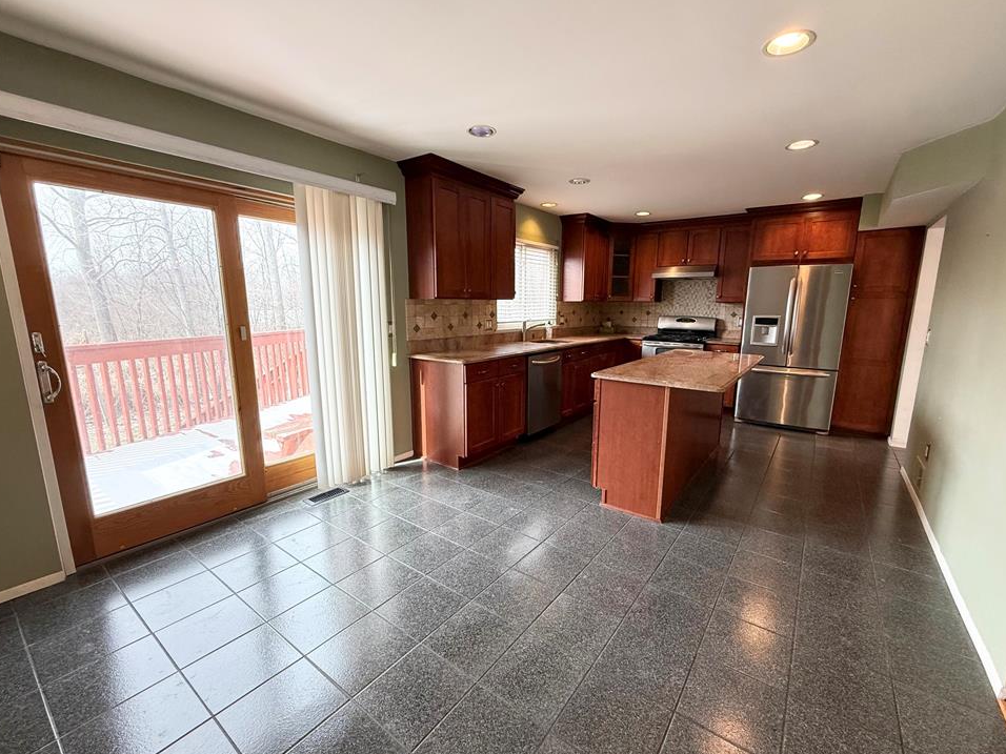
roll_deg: -0.3
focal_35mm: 15
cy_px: 383
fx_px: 436
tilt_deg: -10.4
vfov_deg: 81.7
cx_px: 523
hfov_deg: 98.1
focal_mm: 2.22
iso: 160
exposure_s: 1/120
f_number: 2.2
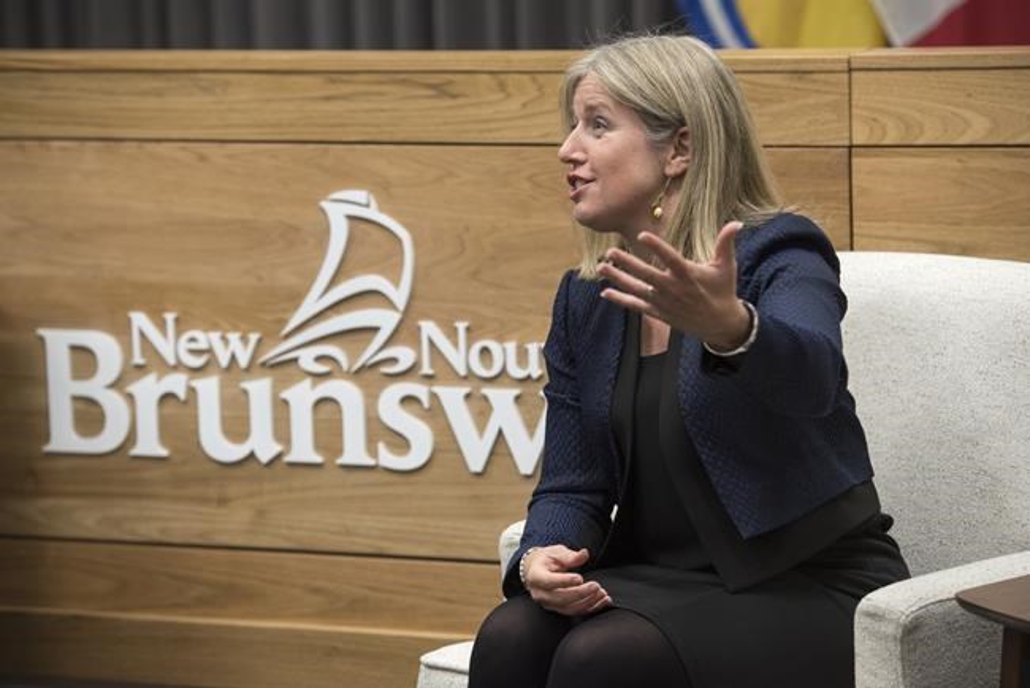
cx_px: 515
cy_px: 344
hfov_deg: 15.2
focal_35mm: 135
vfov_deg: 10.2
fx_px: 3864
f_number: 4
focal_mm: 135
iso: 1250
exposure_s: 1/320
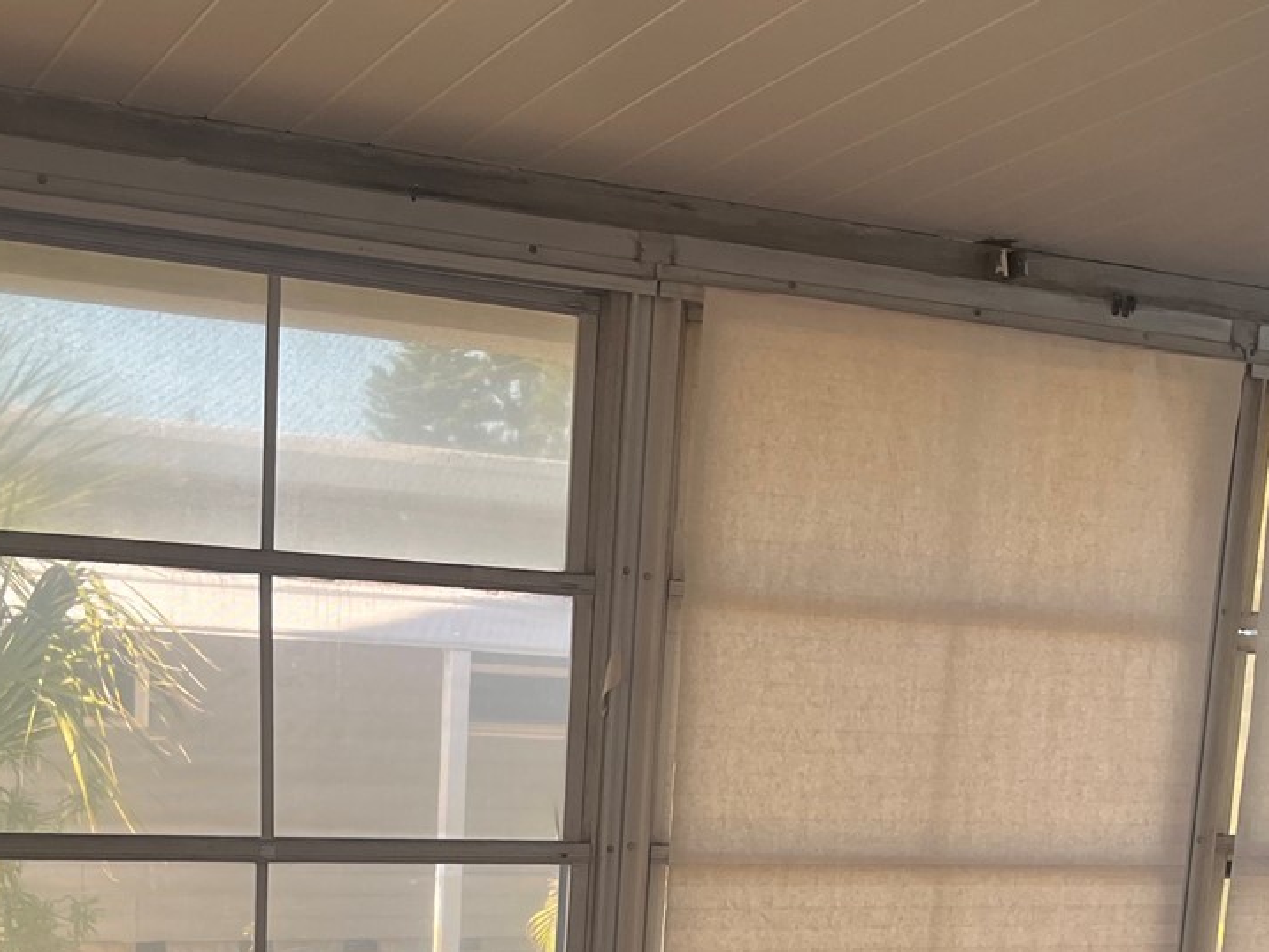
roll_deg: -3.2
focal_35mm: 58
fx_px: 2127
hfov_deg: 33.2
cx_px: 575
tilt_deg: -8.6
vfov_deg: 23.9
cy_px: 1005
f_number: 1.6
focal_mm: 5.1
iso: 100
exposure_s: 1/121
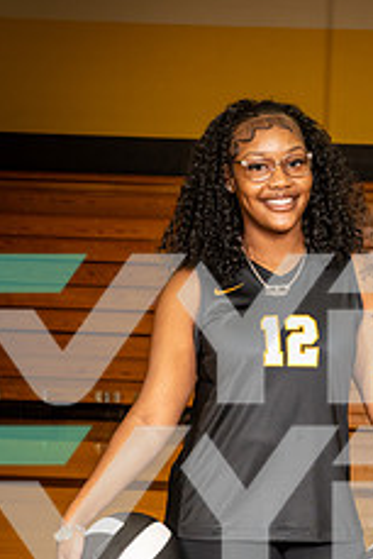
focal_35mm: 102
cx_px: 305
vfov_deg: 19.6
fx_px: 1583
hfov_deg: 13.4
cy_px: 503
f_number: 7.1
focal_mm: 52
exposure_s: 1/320
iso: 800
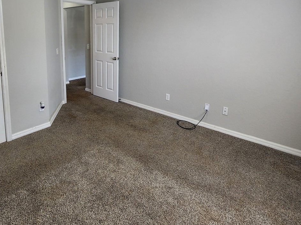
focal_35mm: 22
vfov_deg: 58.9
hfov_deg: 75.0
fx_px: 191
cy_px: 66
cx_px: 112
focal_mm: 2.2
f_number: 2.2
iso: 125
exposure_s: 1/60
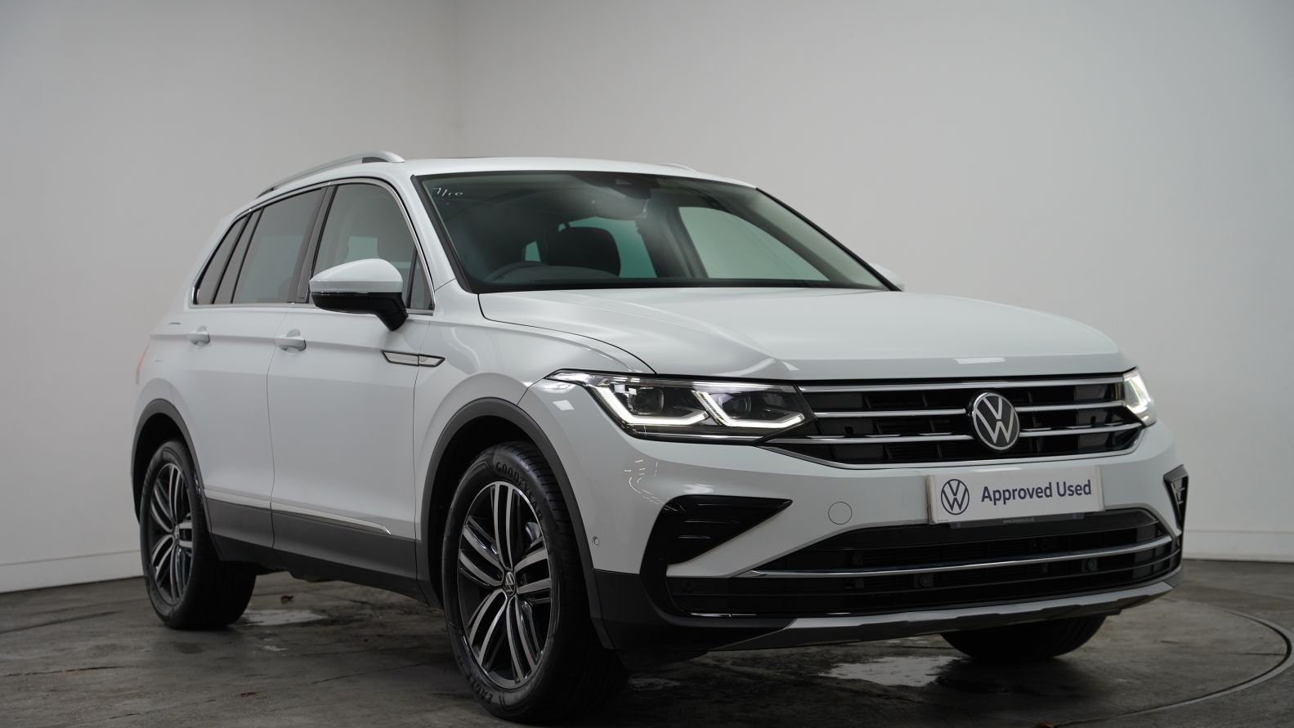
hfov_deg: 37.4
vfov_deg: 21.6
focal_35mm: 56
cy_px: 395
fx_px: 1913
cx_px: 641
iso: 800
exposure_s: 1/160
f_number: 4
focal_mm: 52.7
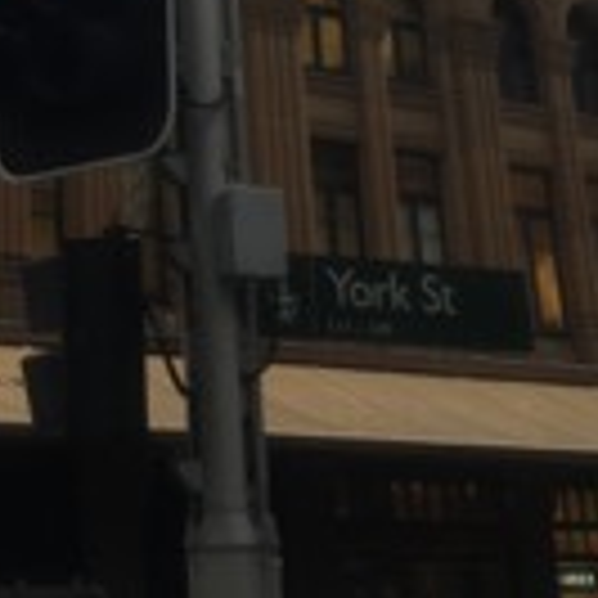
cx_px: 13
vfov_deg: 16.1
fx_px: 1954
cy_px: -270
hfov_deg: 17.0
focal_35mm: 100
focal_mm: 4.15
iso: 40
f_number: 2.2
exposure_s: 1/60
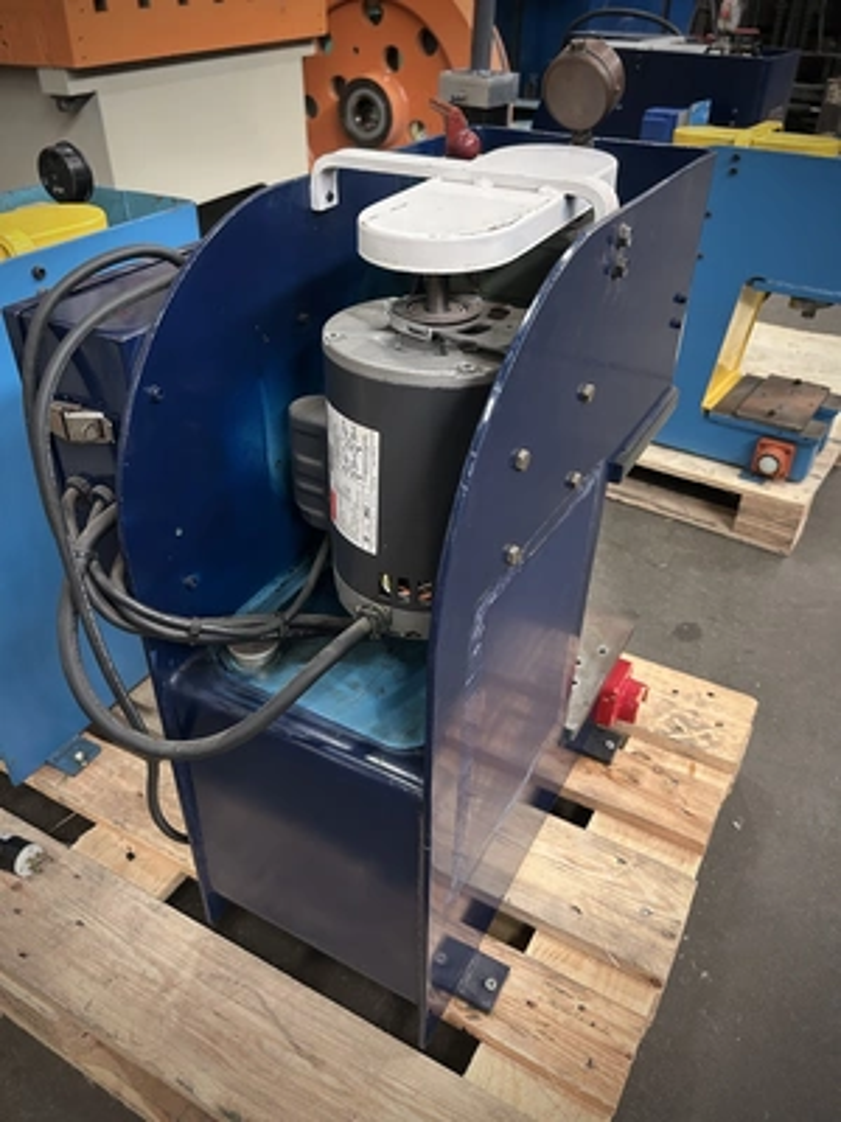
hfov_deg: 53.1
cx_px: 420
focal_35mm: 26
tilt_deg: -35.6
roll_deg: +0.3
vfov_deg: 67.3
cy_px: 561
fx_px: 842
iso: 320
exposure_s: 1/60
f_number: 1.5
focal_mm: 5.7
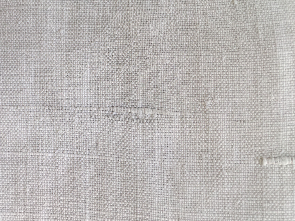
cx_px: 108
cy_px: 108
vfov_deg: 36.8
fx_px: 332
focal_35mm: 39
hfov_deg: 47.4
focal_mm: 4.15
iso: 25
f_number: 2.2
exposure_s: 1/100
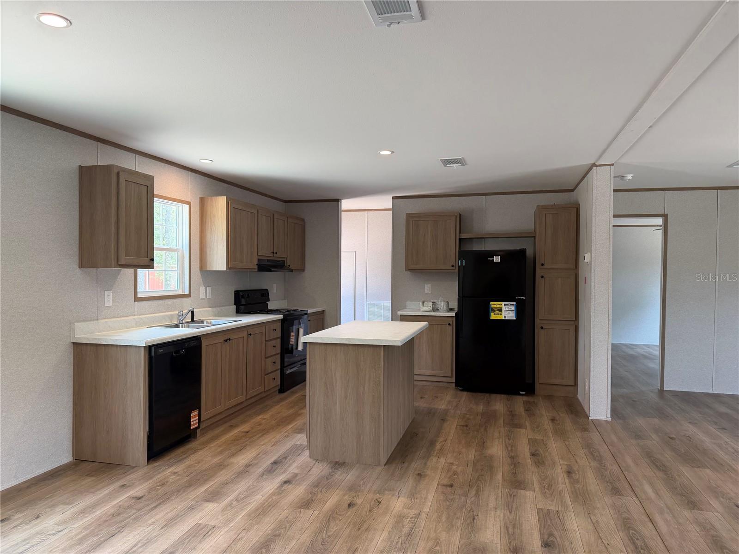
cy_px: 277
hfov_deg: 71.6
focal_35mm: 24
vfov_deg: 56.8
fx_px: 512
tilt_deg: +0.3
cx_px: 370
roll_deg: -0.2
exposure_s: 1/120
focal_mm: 6.76
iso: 160
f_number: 1.78
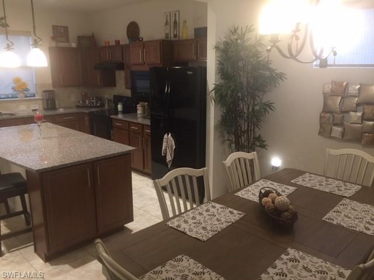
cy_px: 140
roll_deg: -1.2
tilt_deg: -11.5
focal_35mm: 29
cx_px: 187
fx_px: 313
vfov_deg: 48.2
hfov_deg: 61.7
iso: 50
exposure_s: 1/15
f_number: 2.2
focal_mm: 4.15
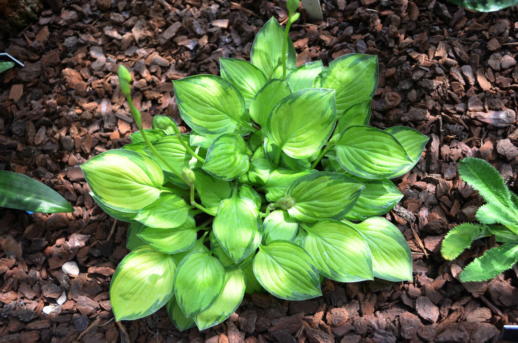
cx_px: 259
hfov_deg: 53.2
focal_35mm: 36
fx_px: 517
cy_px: 172
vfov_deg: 36.7
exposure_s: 1/200
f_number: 4
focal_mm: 24
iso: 400
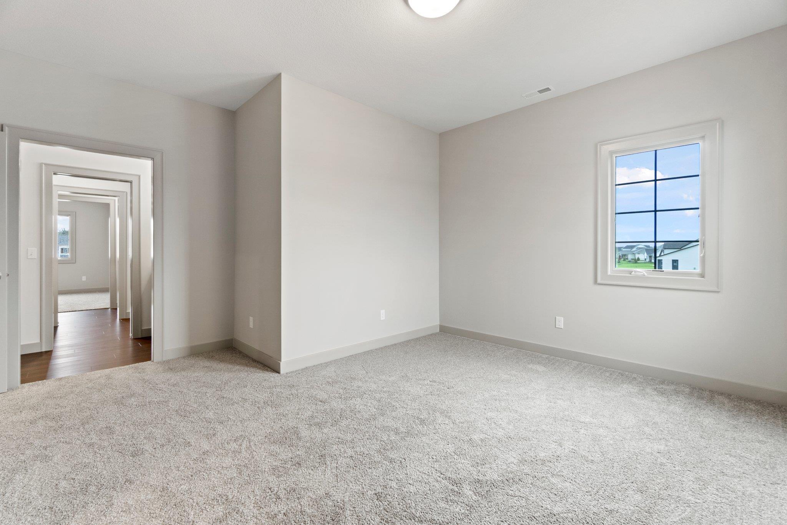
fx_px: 328
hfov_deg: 100.4
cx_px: 394
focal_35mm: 15
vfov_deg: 77.3
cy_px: 262
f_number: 4
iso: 400
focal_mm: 10
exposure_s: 1/8
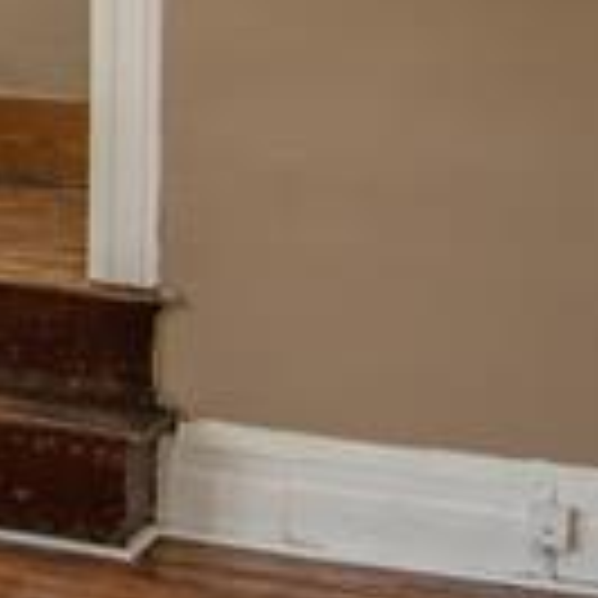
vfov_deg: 12.8
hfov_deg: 10.8
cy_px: -200
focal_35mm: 131
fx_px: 2560
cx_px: -953
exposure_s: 1/160
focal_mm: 20
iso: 200
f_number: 8
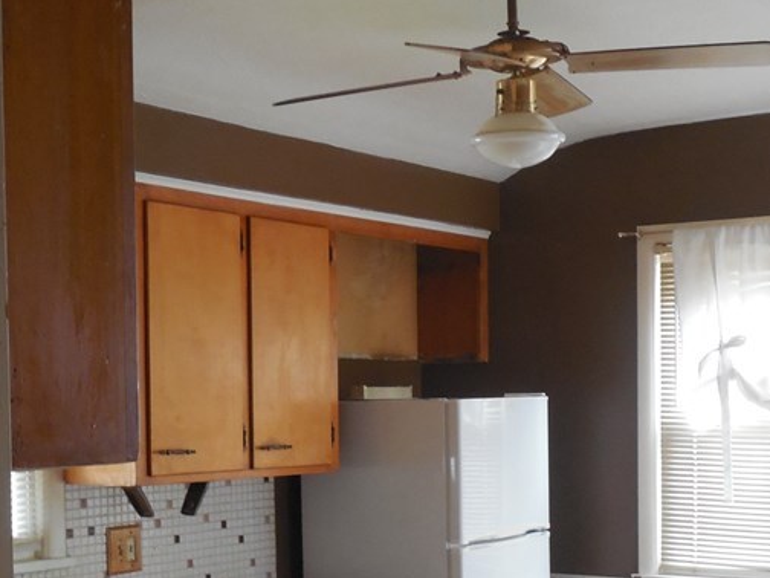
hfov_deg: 30.7
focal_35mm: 63
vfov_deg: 23.0
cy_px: 462
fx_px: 1401
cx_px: 414
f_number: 3.6
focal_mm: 5.6
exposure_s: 1/13
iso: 400
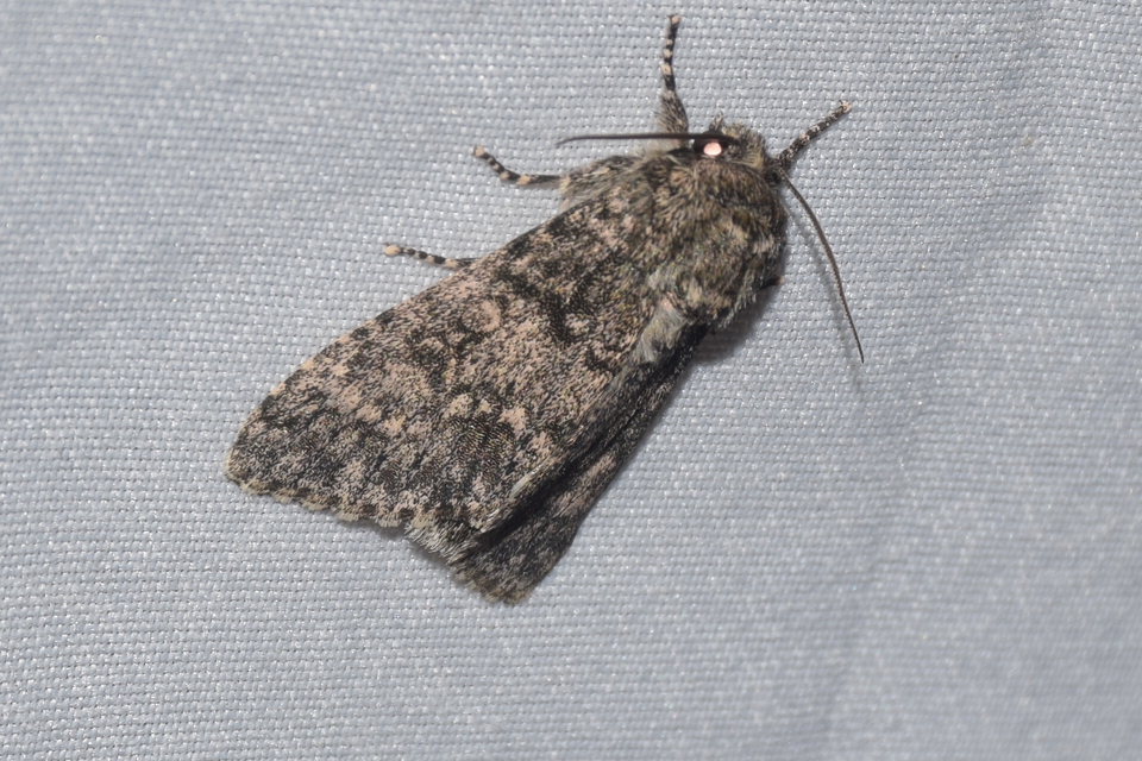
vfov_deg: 6.5
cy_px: 380
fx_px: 6661
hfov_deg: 9.8
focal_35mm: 210
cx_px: 571
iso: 100
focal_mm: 140
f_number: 13
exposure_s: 1/160
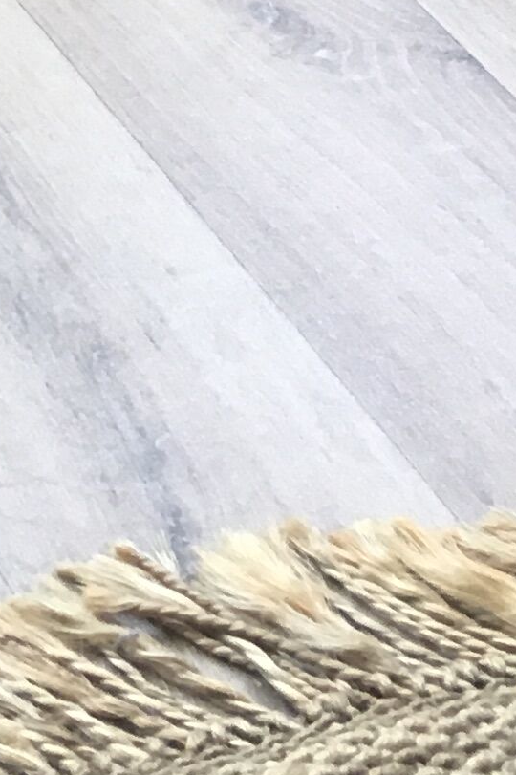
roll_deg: -0.7
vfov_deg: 12.9
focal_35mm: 150
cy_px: -405
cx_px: -618
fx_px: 3228
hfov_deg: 8.5
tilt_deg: -27.9
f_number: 2.2
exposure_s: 1/33
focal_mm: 4.15
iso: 40
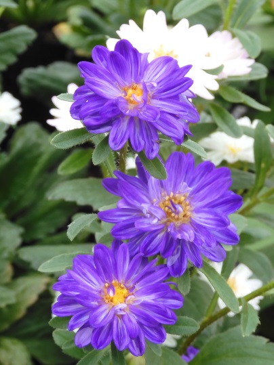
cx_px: 137
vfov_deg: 42.1
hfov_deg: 32.2
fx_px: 475
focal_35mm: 45
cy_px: 182
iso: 100
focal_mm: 8
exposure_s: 1/100
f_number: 4
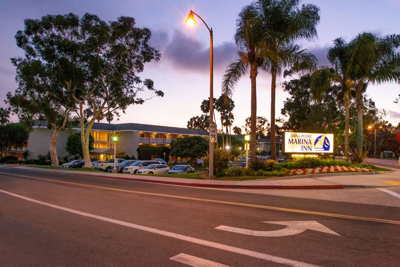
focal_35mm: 24
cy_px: 134
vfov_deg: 53.2
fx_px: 267
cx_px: 200
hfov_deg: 73.7
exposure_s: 1/3
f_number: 13
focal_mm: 24
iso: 640
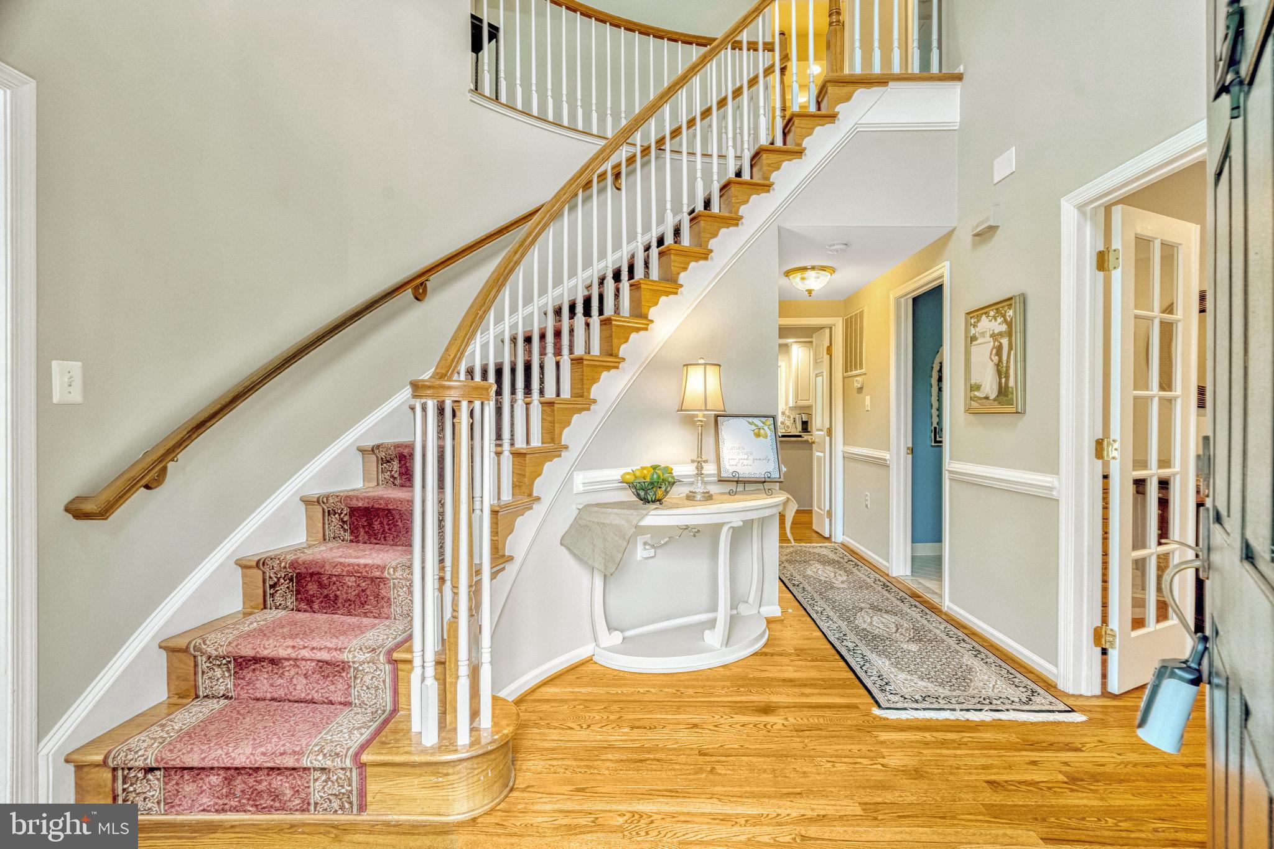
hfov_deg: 96.7
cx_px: 637
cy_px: 424
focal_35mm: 16
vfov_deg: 73.7
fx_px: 566
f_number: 7.1
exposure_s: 1/25
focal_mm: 16
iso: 1250
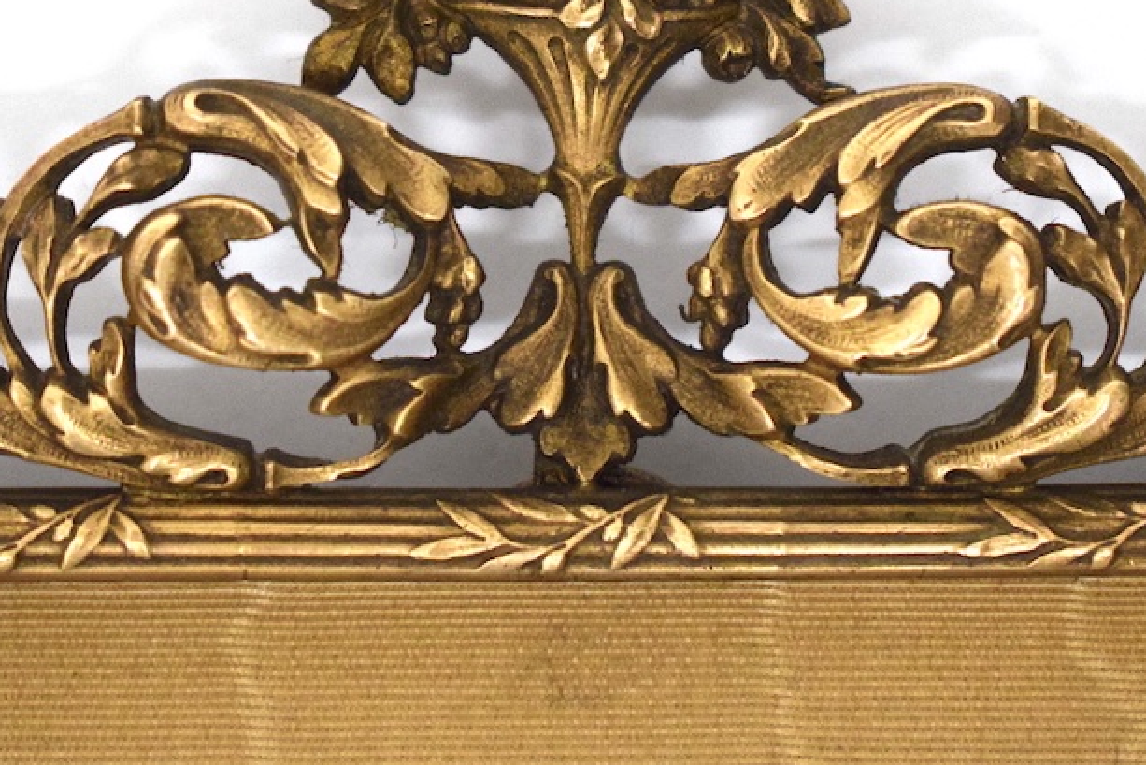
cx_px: 546
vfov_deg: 10.1
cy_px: 35
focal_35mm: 135
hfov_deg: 15.2
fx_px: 4298
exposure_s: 1/125
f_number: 5.3
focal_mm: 46
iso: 2000
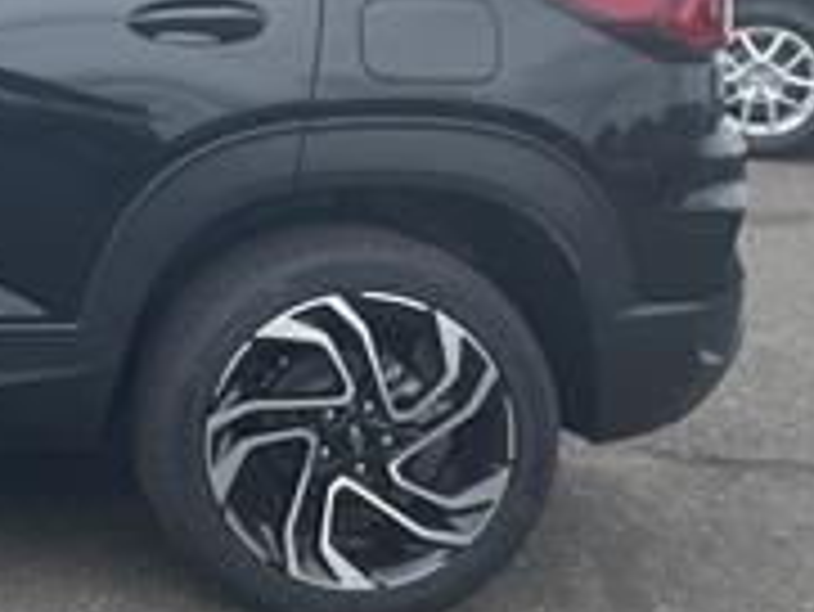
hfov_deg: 18.9
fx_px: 2165
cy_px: 135
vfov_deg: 16.0
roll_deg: -2.3
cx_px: -391
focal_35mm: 92
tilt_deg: -5.8
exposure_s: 1/1319
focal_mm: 4.2
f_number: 1.6
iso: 32
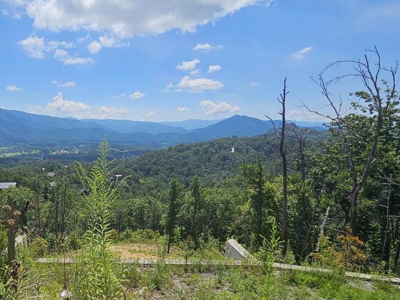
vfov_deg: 56.3
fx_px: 277
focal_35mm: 24
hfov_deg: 67.3
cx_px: 103
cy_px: 182
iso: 50
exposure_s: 1/4076
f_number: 2.2
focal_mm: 2.2
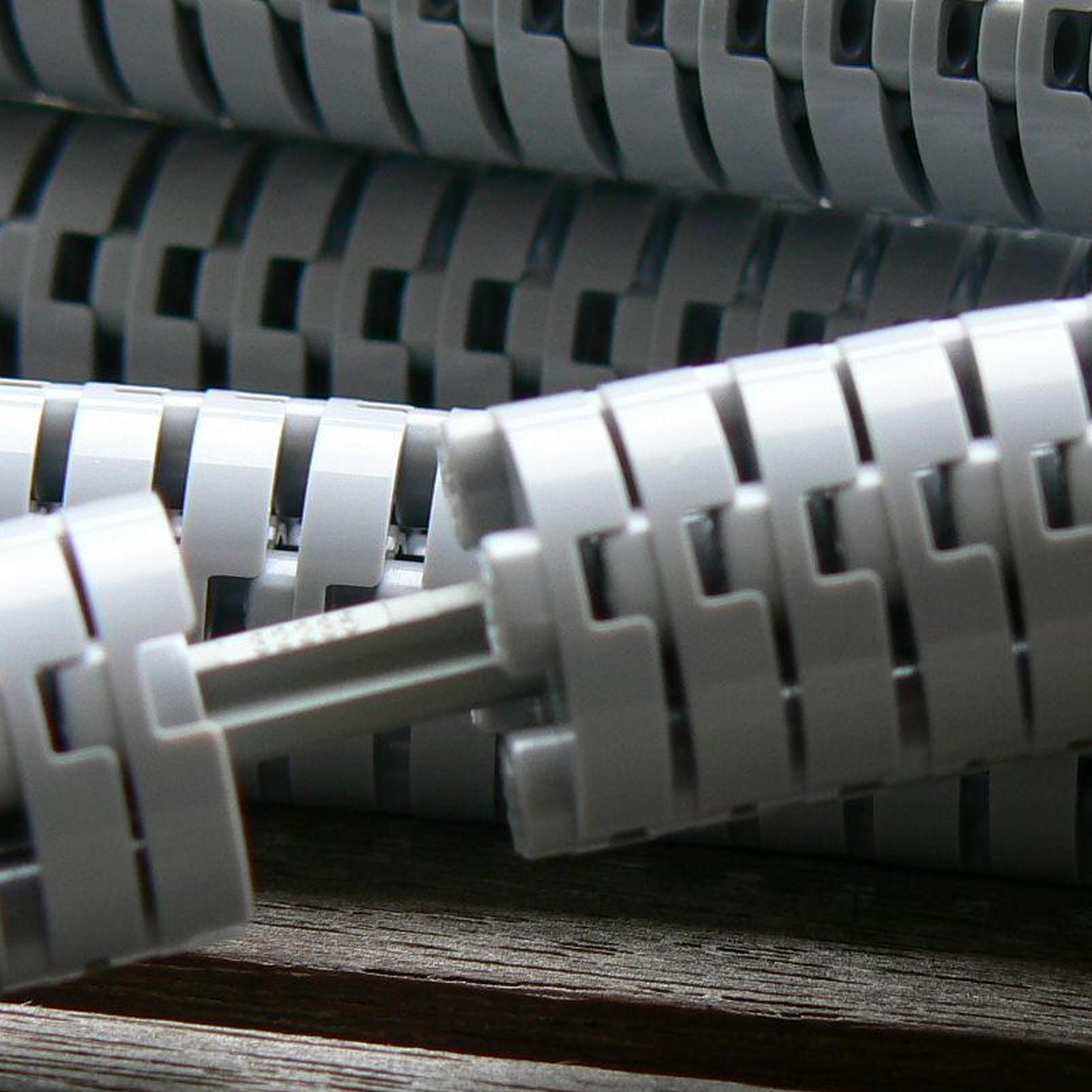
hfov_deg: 10.5
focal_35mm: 167
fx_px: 5960
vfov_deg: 10.5
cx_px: 414
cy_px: 623
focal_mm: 14.3
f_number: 3.2
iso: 80
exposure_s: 1/60
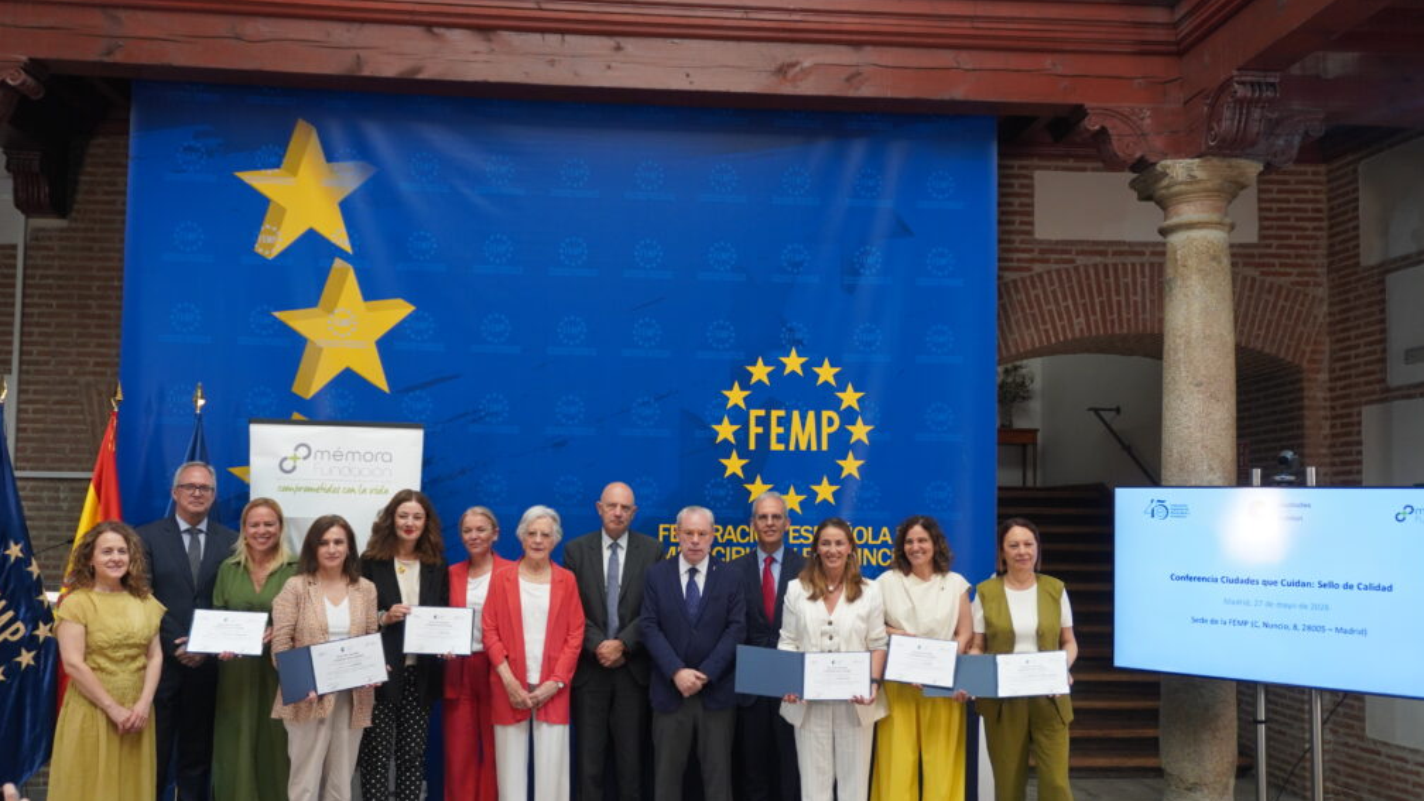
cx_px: 712
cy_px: 455
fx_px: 1266
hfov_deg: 58.7
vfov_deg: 35.1
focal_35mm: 34
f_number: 4
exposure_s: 1/160
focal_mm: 21
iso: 1000
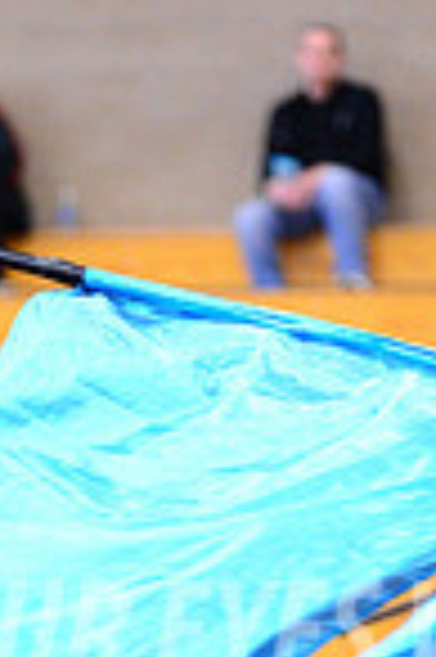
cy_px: 963
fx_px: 7283
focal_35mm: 400
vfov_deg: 5.1
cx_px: 187
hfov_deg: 3.4
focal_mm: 130
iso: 8000
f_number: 3.2
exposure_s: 1/250
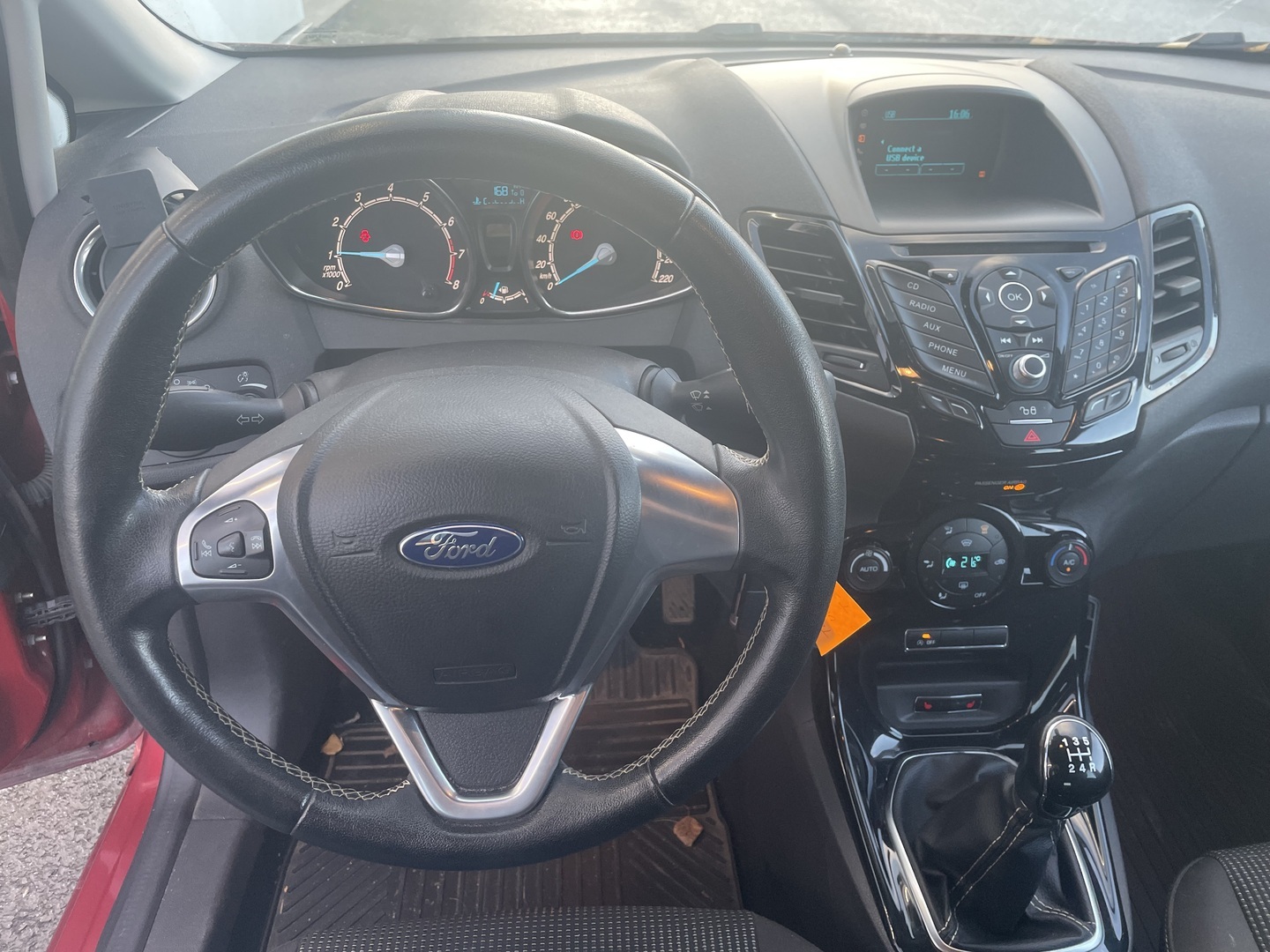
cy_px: 476
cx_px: 635
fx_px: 954
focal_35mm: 26
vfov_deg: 53.1
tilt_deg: -32.9
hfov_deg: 67.3
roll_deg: -0.9
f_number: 1.6
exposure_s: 1/112
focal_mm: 4.2
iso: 125
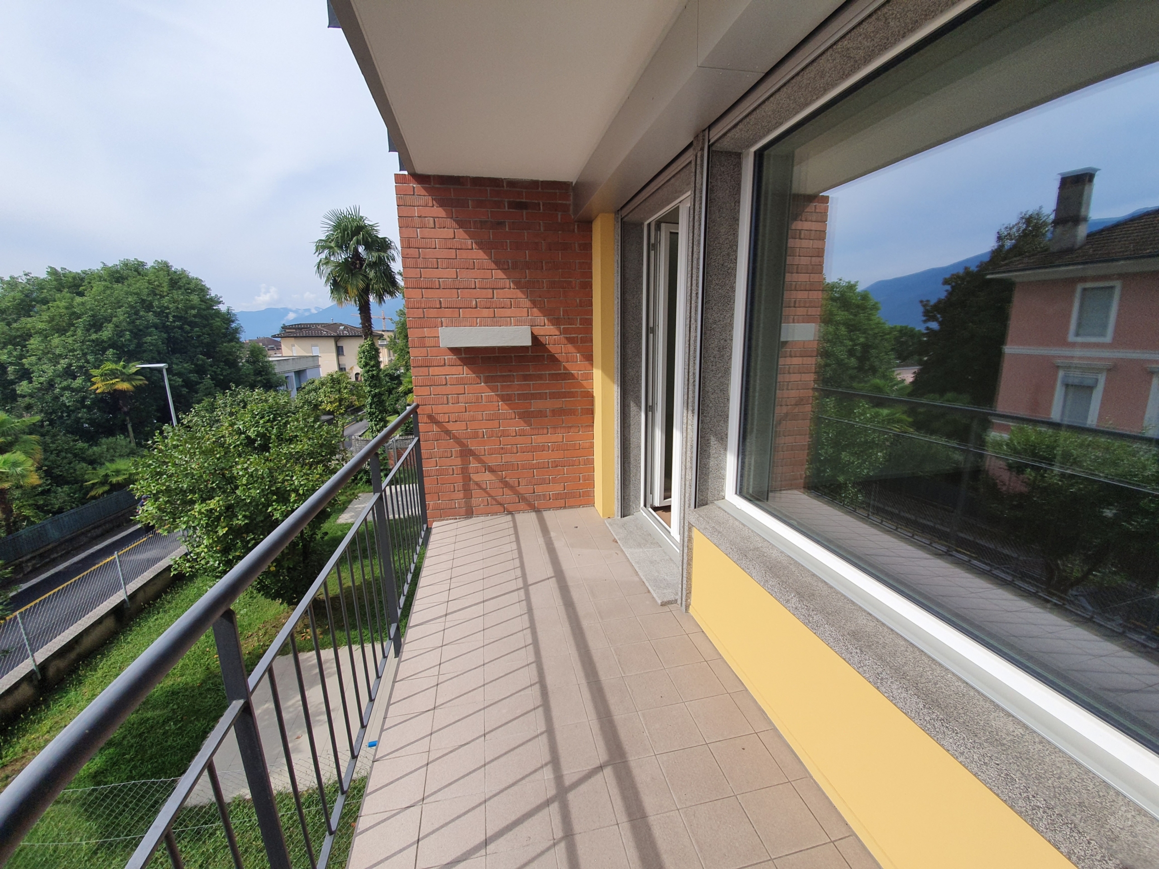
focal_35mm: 13
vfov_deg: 89.9
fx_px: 435
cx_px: 580
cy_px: 434
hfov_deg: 106.2
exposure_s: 1/976
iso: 50
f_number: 2.2
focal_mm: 1.8
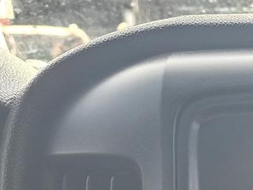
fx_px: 724
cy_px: 355
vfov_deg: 13.3
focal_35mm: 99
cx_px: 464
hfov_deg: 16.4
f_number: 1.7
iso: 32
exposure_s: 1/120
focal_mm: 6.3
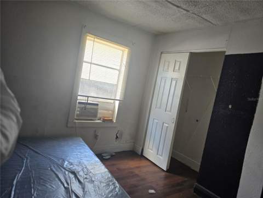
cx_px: 132
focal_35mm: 23
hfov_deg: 73.9
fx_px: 175
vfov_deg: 58.9
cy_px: 99
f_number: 1.7
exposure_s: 1/120
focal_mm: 6.3
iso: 160
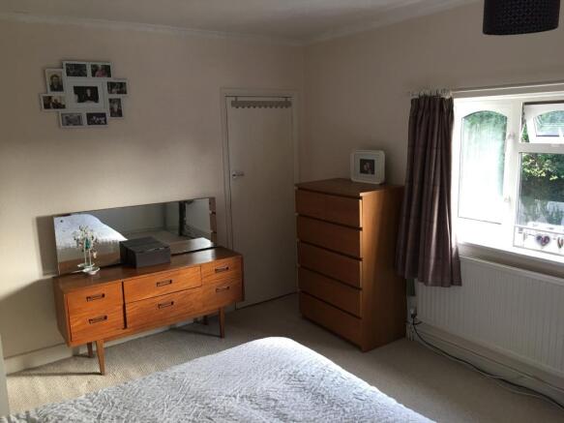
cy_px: 212
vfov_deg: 48.2
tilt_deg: -8.8
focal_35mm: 29
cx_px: 282
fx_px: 472
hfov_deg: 61.7
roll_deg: +0.8
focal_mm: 4.15
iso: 32
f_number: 2.2
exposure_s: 1/33
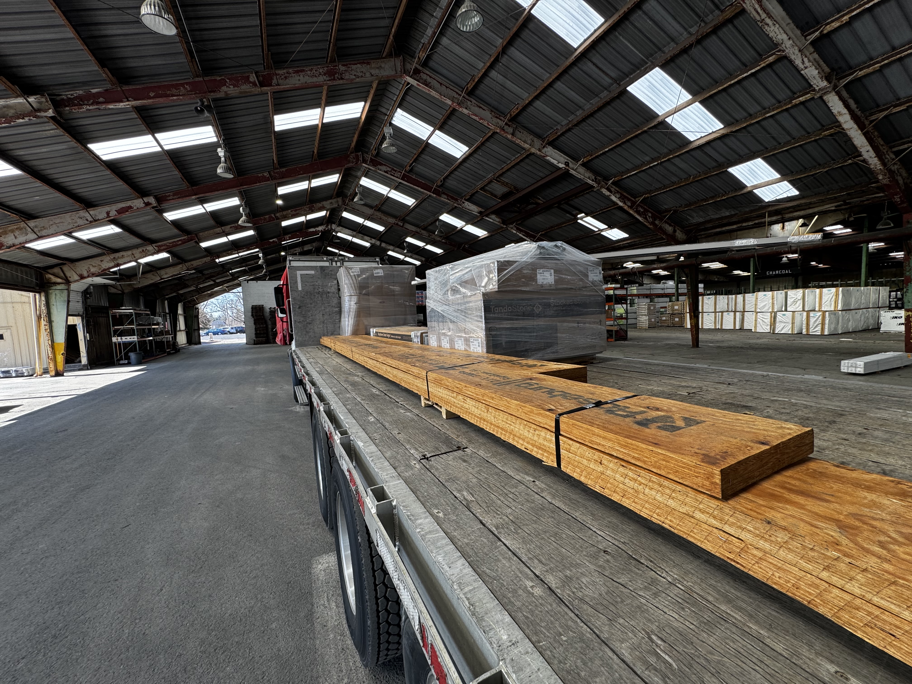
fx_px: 369
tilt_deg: -5.1
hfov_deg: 102.1
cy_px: 342
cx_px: 456
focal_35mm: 14
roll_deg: +2.6
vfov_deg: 85.7
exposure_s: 1/164
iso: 40
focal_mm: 2.22
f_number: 2.2
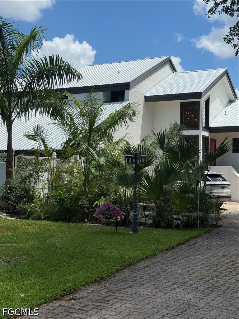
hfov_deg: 30.3
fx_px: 442
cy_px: 160
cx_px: 120
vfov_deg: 39.7
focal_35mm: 48
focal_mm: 6.76
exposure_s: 1/5208
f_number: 1.78
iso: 64
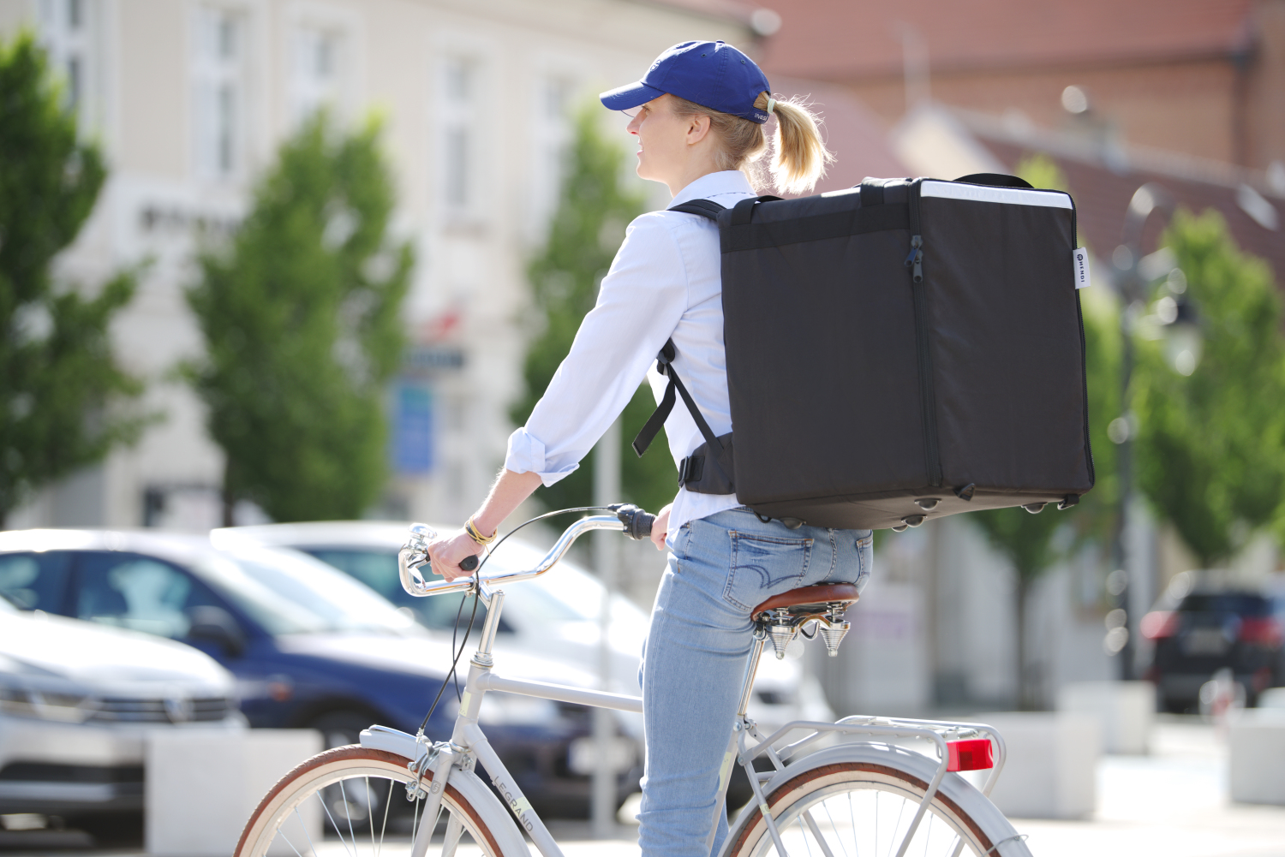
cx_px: 642
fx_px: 5712
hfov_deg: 12.8
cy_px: 428
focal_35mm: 160
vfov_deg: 8.6
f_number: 2.8
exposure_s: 1/400
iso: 100
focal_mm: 160
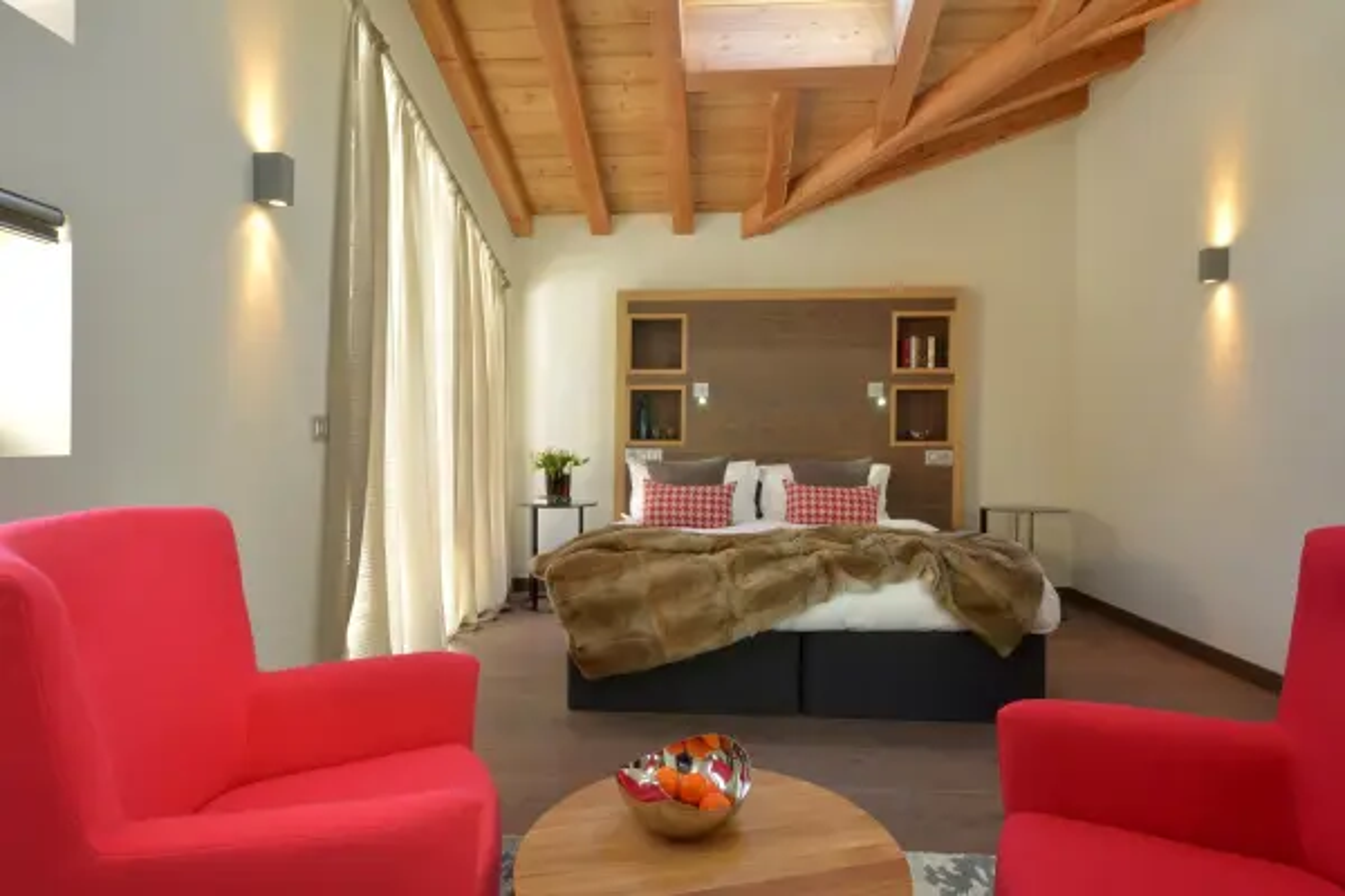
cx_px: 672
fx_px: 710
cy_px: 448
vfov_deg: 64.6
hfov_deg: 86.9
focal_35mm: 19
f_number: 22
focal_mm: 19
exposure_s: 2
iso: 100
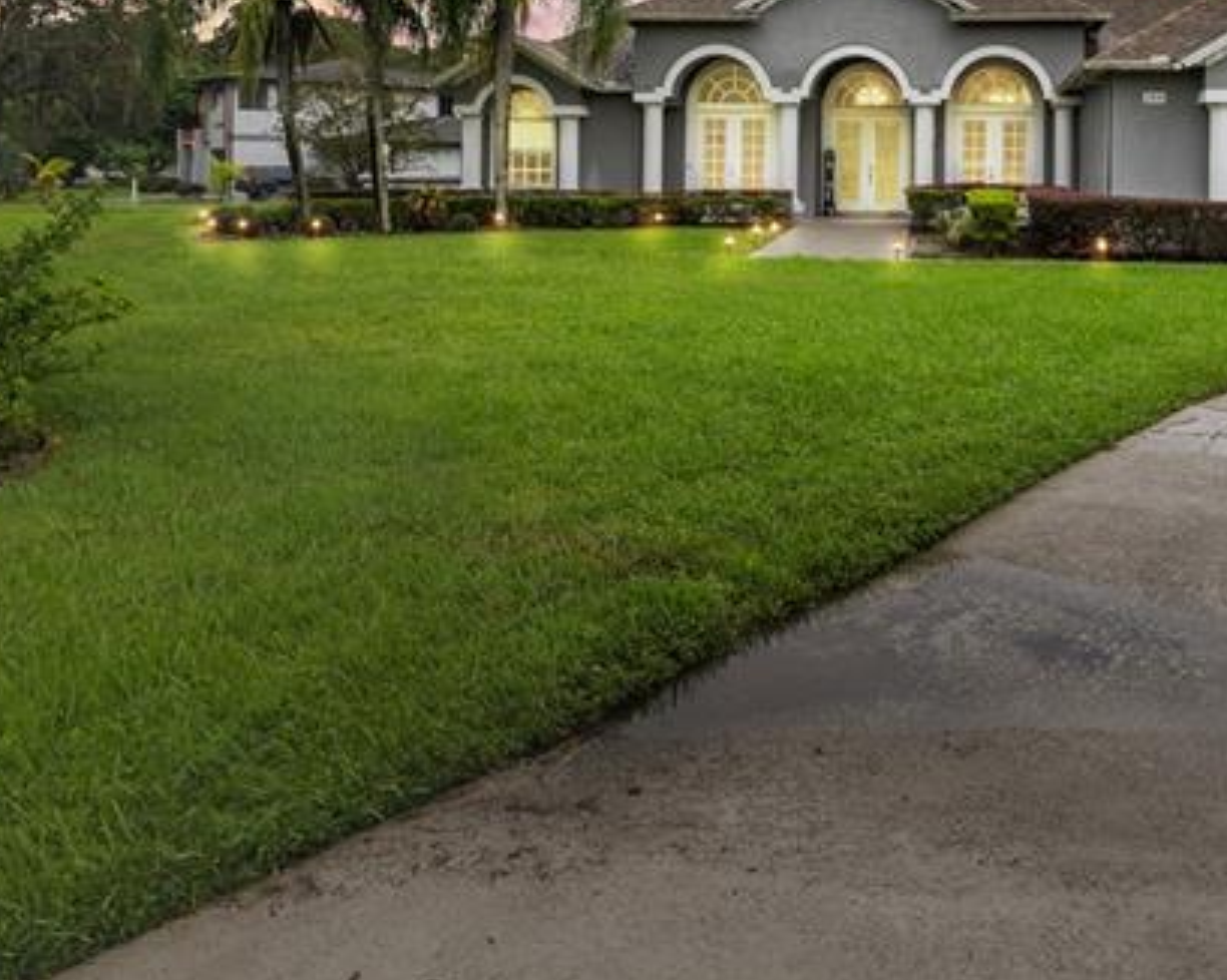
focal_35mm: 35
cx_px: 869
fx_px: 1258
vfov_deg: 40.4
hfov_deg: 50.5
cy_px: 165
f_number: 13
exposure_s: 1/60
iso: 100
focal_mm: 14.7
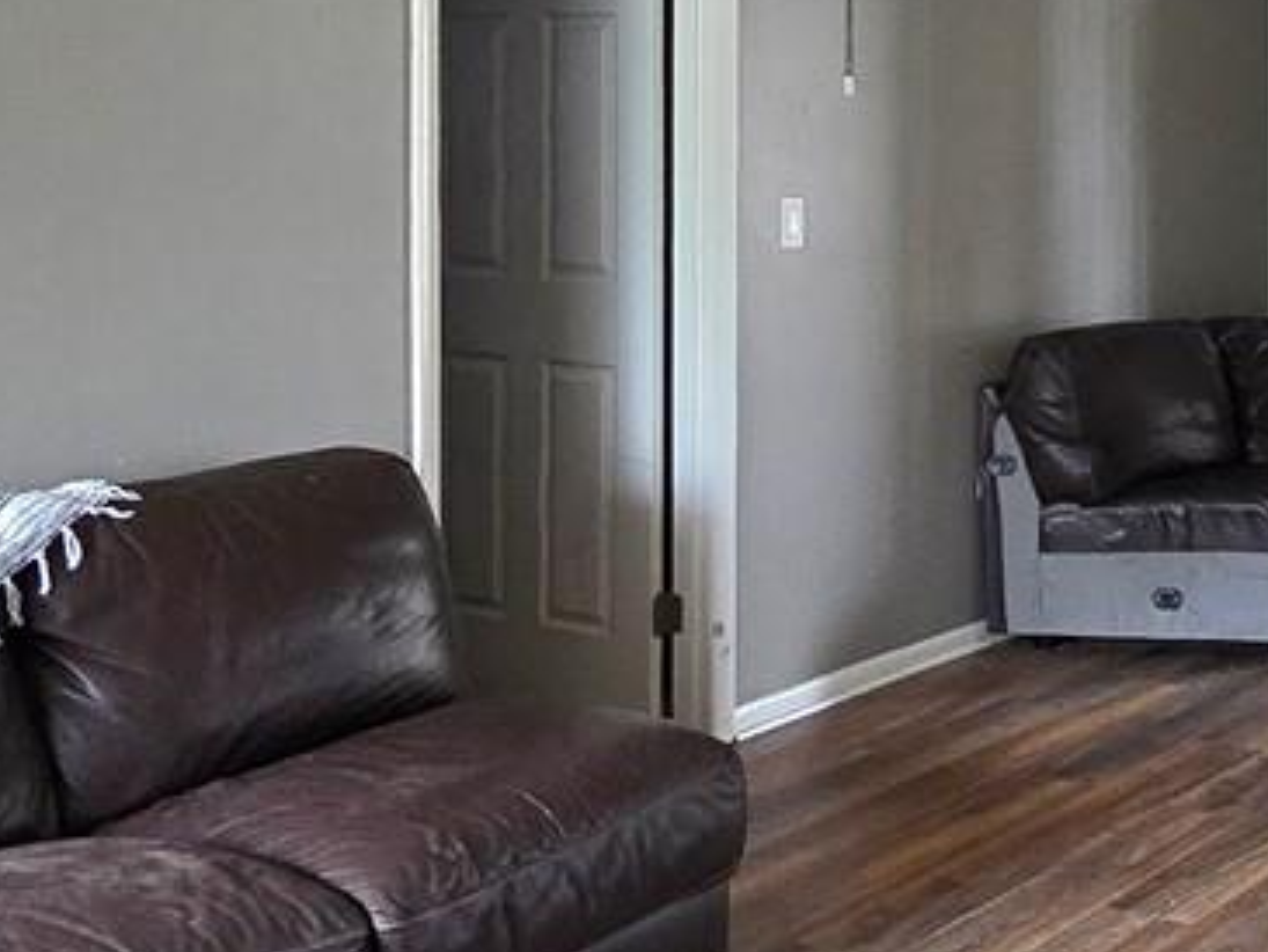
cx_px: 1313
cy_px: 115
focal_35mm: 57
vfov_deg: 25.0
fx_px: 2089
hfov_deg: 30.9
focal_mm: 2.2
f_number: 2.2
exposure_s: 1/60.2
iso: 400
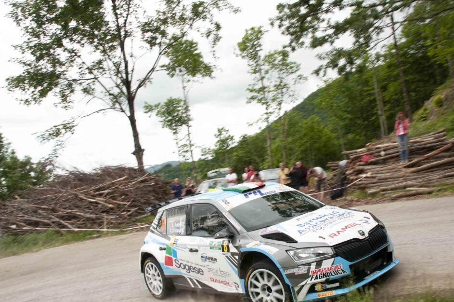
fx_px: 529
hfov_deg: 46.4
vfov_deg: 31.8
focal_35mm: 42
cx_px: 239
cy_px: 171
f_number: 9
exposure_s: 1/250
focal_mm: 22
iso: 280
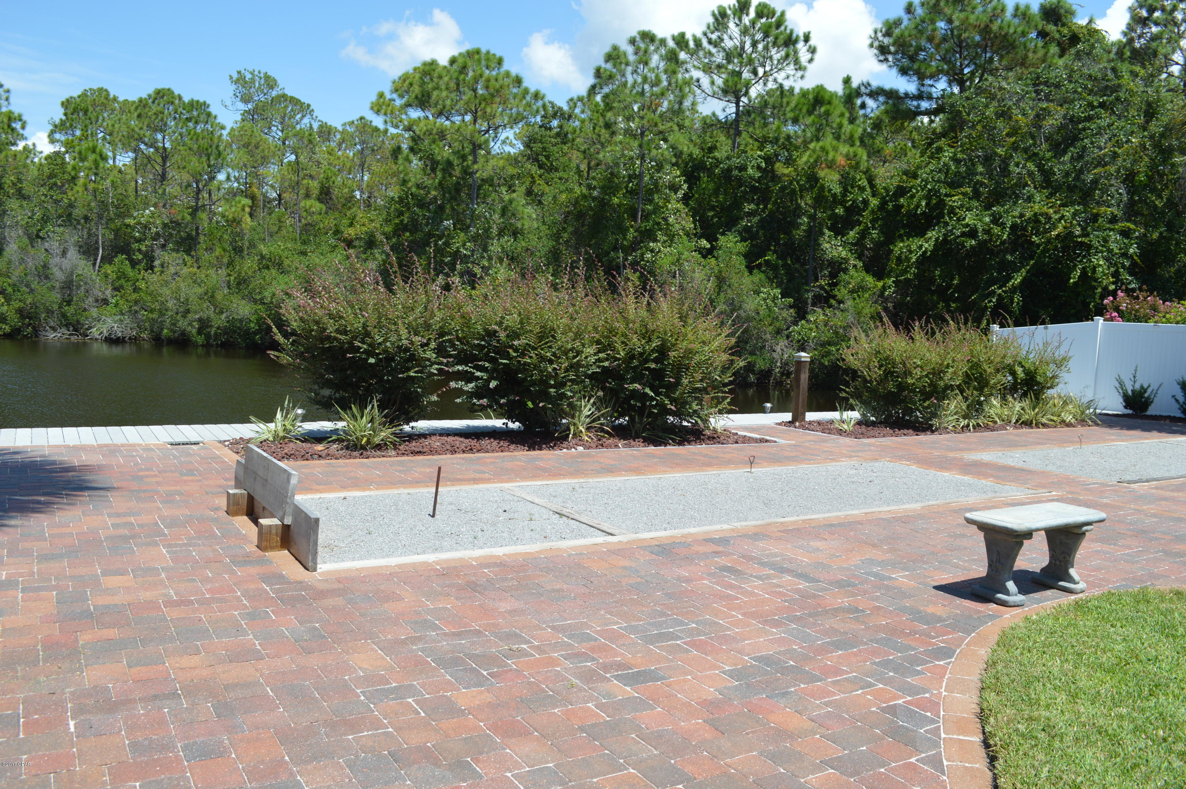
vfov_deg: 47.8
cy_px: 394
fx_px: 889
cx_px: 593
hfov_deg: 67.4
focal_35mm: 27
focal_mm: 18
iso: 100
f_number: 7.1
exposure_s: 1/200
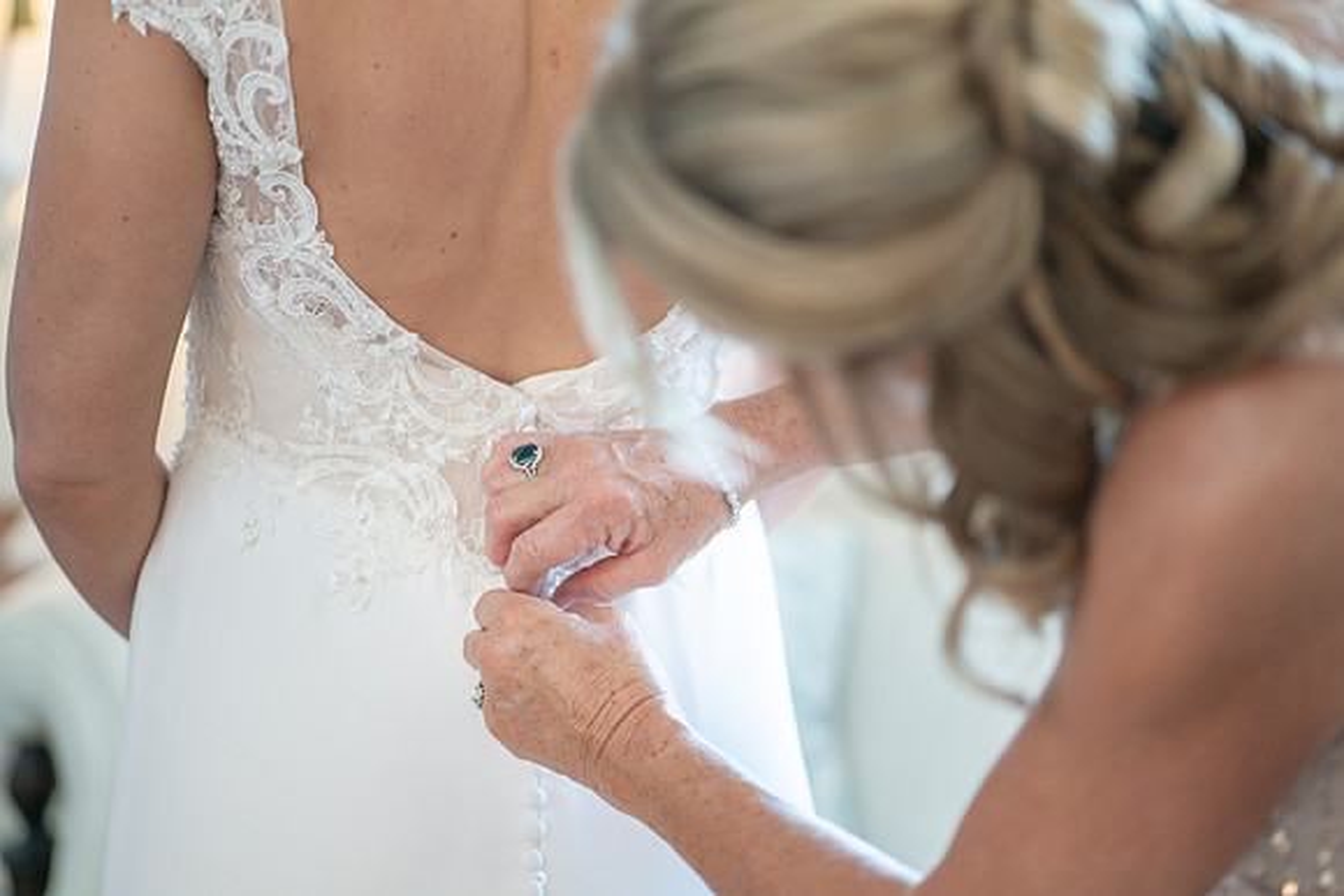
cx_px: 651
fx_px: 3347
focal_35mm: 90
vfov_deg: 15.3
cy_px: 434
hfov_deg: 22.7
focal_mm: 85
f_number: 1.8
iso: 400
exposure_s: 1/250
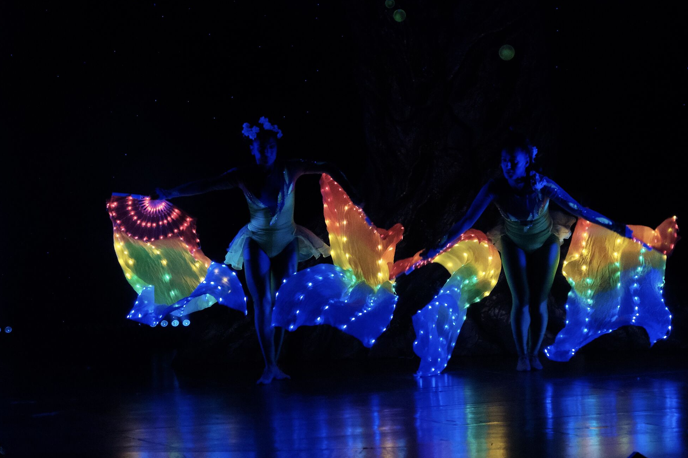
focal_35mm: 159
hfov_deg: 12.9
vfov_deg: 8.6
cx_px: 393
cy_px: 212
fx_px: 3038
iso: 6400
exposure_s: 1/170
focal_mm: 86
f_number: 3.9
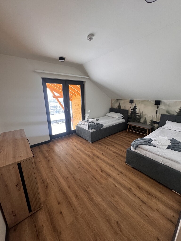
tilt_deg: -13.6
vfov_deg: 102.1
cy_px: 120
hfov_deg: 85.7
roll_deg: -0.5
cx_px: 90
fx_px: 98
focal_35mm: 14
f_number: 2.2
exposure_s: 1/100
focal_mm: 2.22
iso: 250
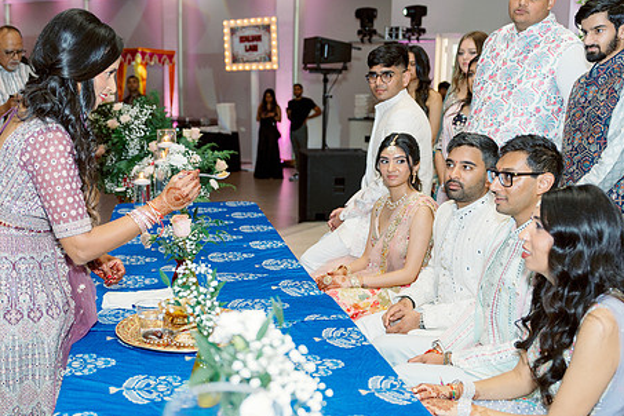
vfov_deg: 31.2
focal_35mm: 43
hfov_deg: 45.4
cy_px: 229
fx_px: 745
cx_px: 280
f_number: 2.8
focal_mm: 33
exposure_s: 1/250
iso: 500
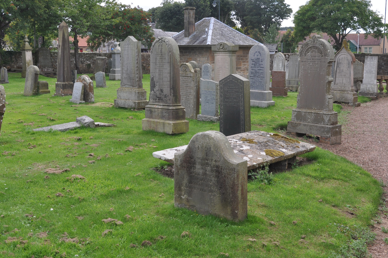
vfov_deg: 28.0
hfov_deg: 41.2
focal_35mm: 48
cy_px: 104
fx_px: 517
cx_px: 197
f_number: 9
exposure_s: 1/320
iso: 200
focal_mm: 26
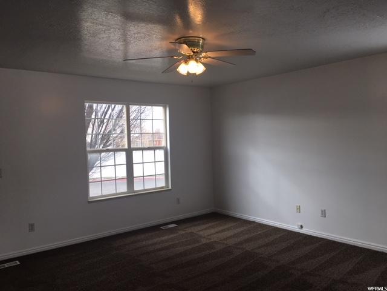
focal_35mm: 29
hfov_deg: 61.7
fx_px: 324
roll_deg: +1.9
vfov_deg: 48.2
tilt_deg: -1.3
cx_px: 194
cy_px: 146
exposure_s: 1/120
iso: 25
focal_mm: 4.15
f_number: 2.2
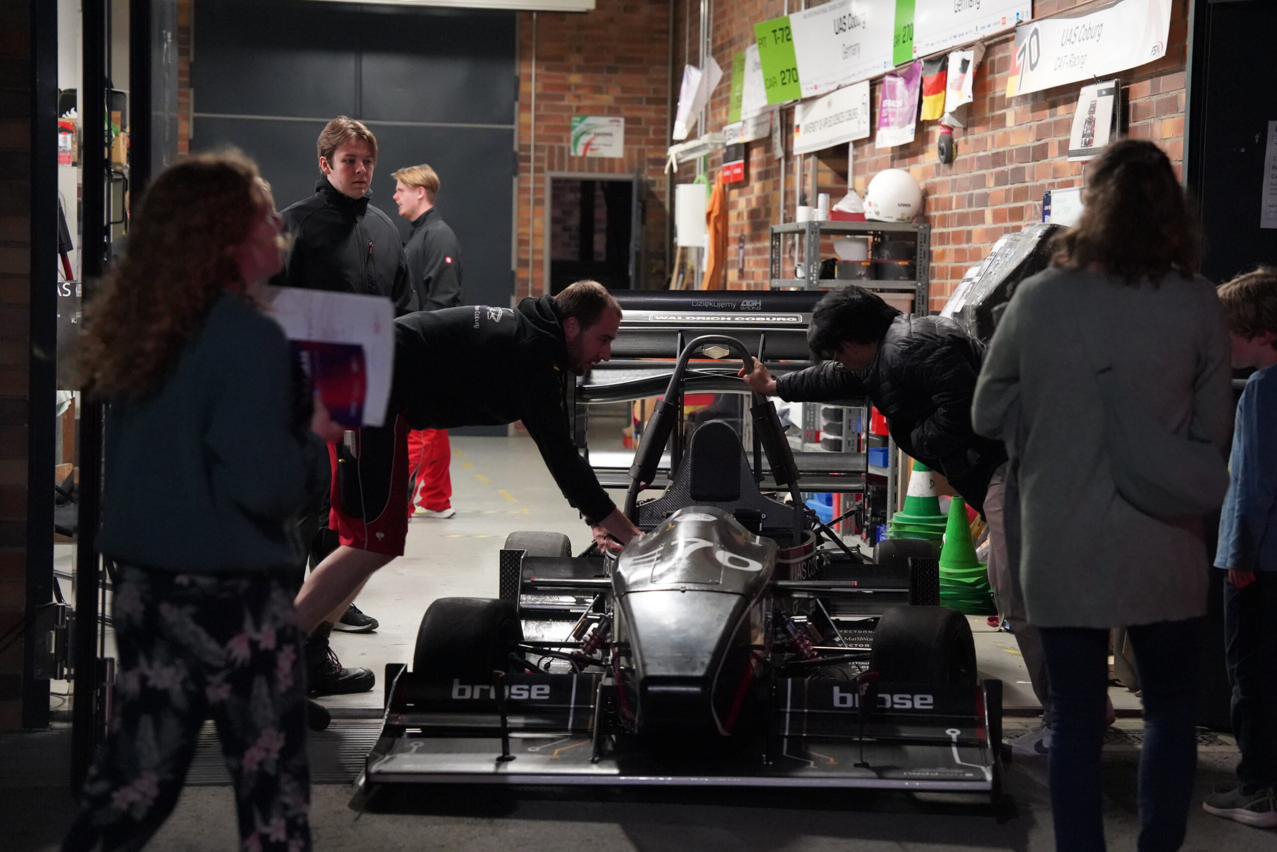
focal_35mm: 71
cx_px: 638
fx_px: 2518
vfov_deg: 19.2
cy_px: 426
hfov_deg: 28.5
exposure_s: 1/160
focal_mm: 71
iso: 12800
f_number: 3.5
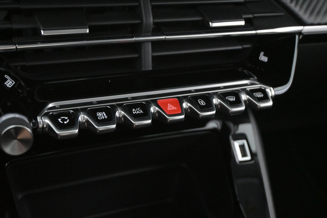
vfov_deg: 27.7
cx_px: 164
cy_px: 109
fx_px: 443
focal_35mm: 49
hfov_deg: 40.5
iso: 9000
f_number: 5
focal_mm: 32.5
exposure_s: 1/50
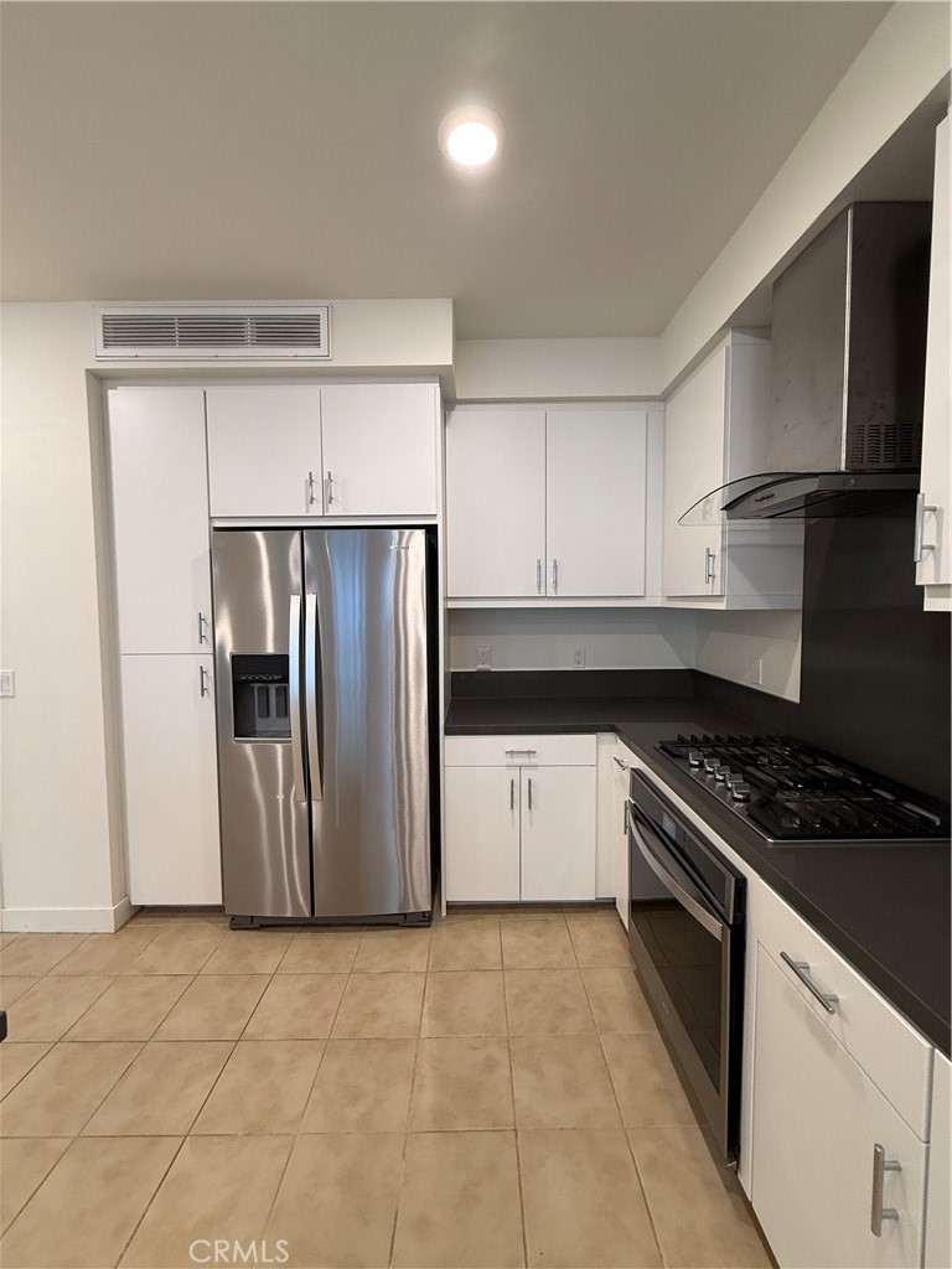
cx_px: 476
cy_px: 634
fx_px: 513
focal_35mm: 14
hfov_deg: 85.7
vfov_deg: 102.1
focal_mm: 2.22
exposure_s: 1/60
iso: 200
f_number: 2.2
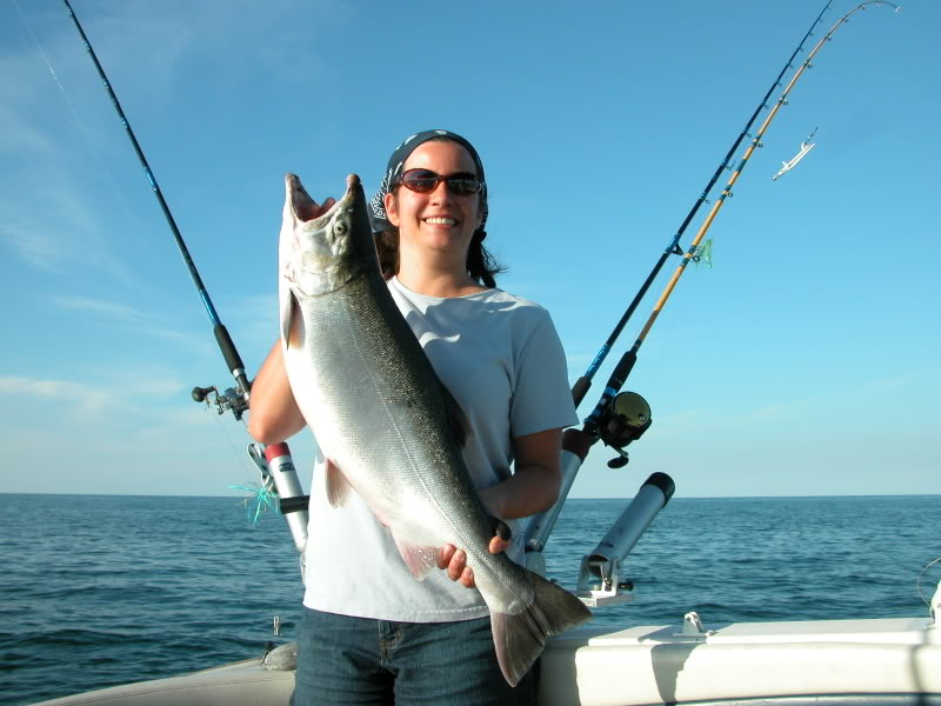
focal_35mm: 35
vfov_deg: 40.7
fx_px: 951
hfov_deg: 52.6
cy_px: 353
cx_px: 470
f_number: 5.6
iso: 100
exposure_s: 1/364
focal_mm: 8.9
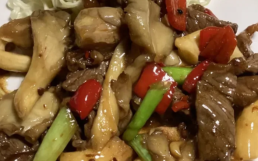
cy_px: 65
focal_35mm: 36
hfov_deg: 53.9
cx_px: 119
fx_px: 253
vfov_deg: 35.2
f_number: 2.4
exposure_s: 1/50
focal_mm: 3.3
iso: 125
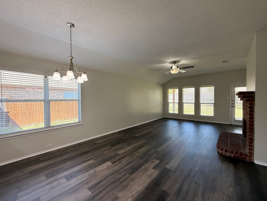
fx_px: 116
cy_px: 100
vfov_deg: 81.8
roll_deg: +0.8
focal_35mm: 15
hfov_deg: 98.2
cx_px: 132
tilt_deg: -0.9
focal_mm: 2.22
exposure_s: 1/120
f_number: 2.2
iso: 160
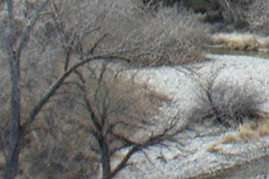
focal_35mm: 101
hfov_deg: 18.9
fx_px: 755
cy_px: -57
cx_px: 341
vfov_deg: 13.1
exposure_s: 1/320
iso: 320
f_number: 7.1
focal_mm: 35
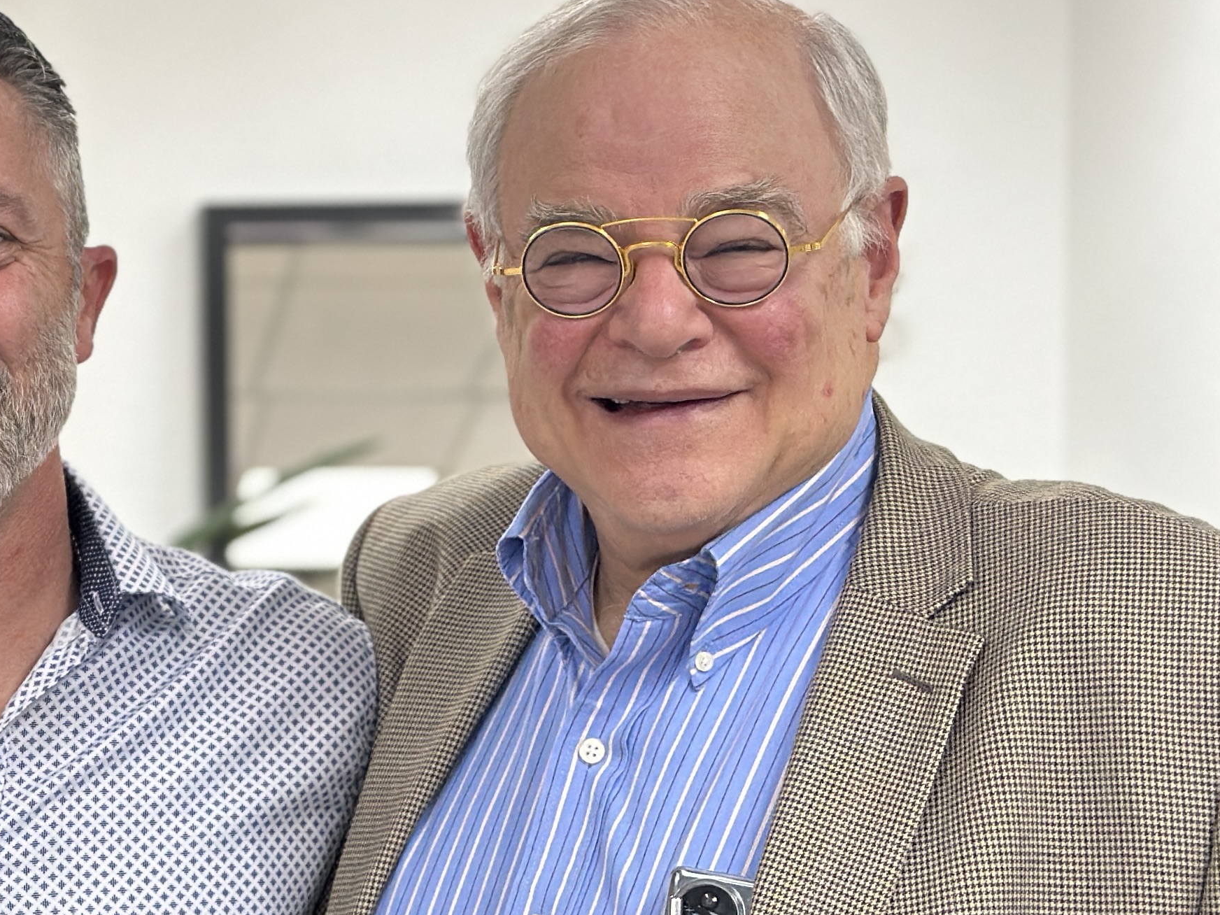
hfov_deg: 17.3
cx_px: -18
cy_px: 552
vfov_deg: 13.3
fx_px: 3912
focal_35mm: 111
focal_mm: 6.86
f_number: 1.78
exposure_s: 1/120
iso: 200
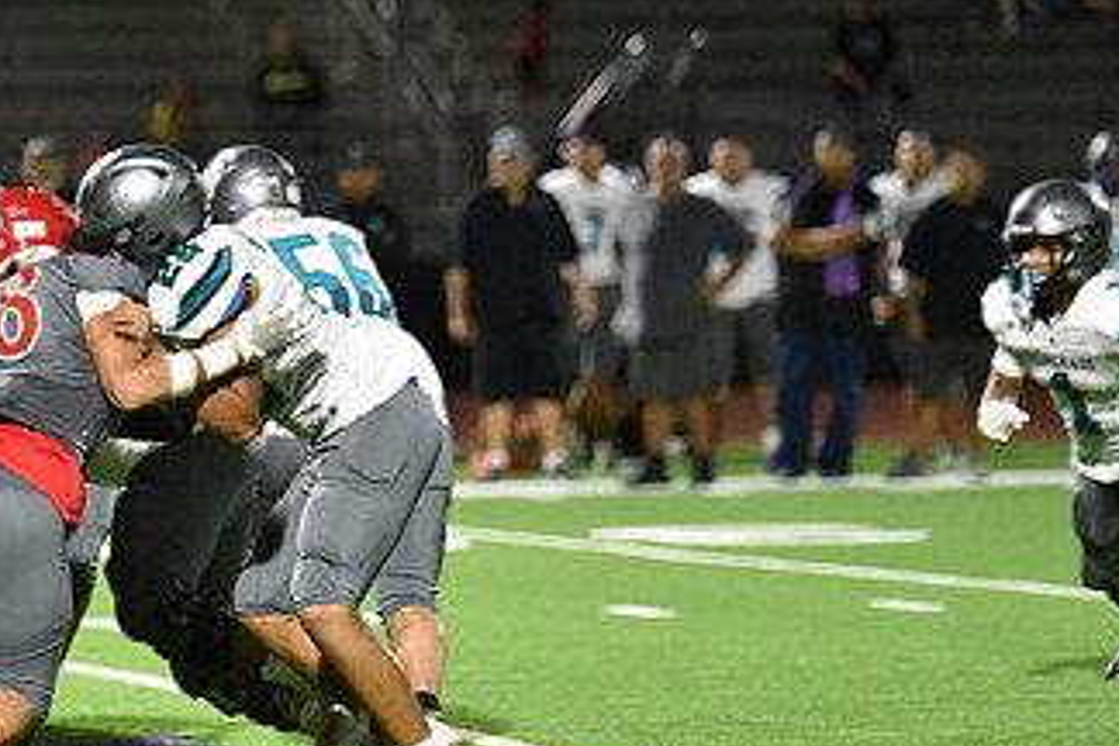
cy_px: 333
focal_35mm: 358
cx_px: 166
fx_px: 11127
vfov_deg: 3.8
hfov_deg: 5.8
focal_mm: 200
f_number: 2.8
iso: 11400
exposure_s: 1/1000
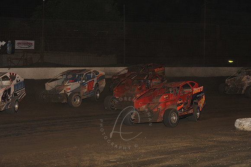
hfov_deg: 23.7
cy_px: 84
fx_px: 599
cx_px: 126
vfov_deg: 15.9
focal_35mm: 86
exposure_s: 1/320
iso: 800
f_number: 6.3
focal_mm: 86
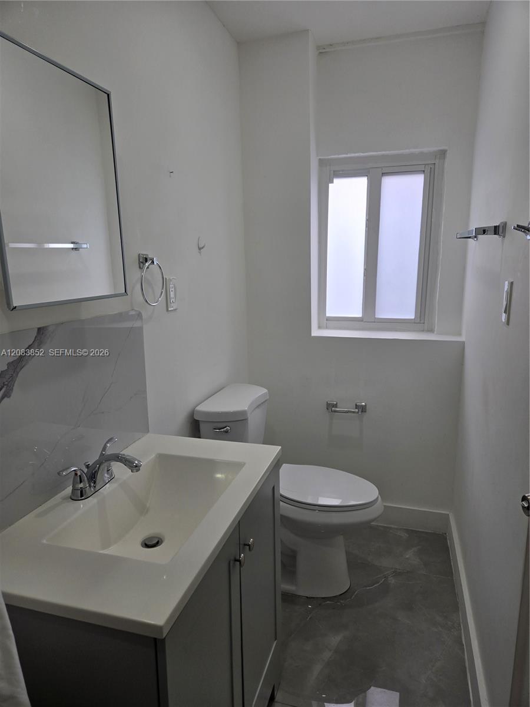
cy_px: 354
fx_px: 470
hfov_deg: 58.9
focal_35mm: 23
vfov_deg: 73.9
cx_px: 265
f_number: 1.8
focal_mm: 5.4
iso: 32
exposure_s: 1/180
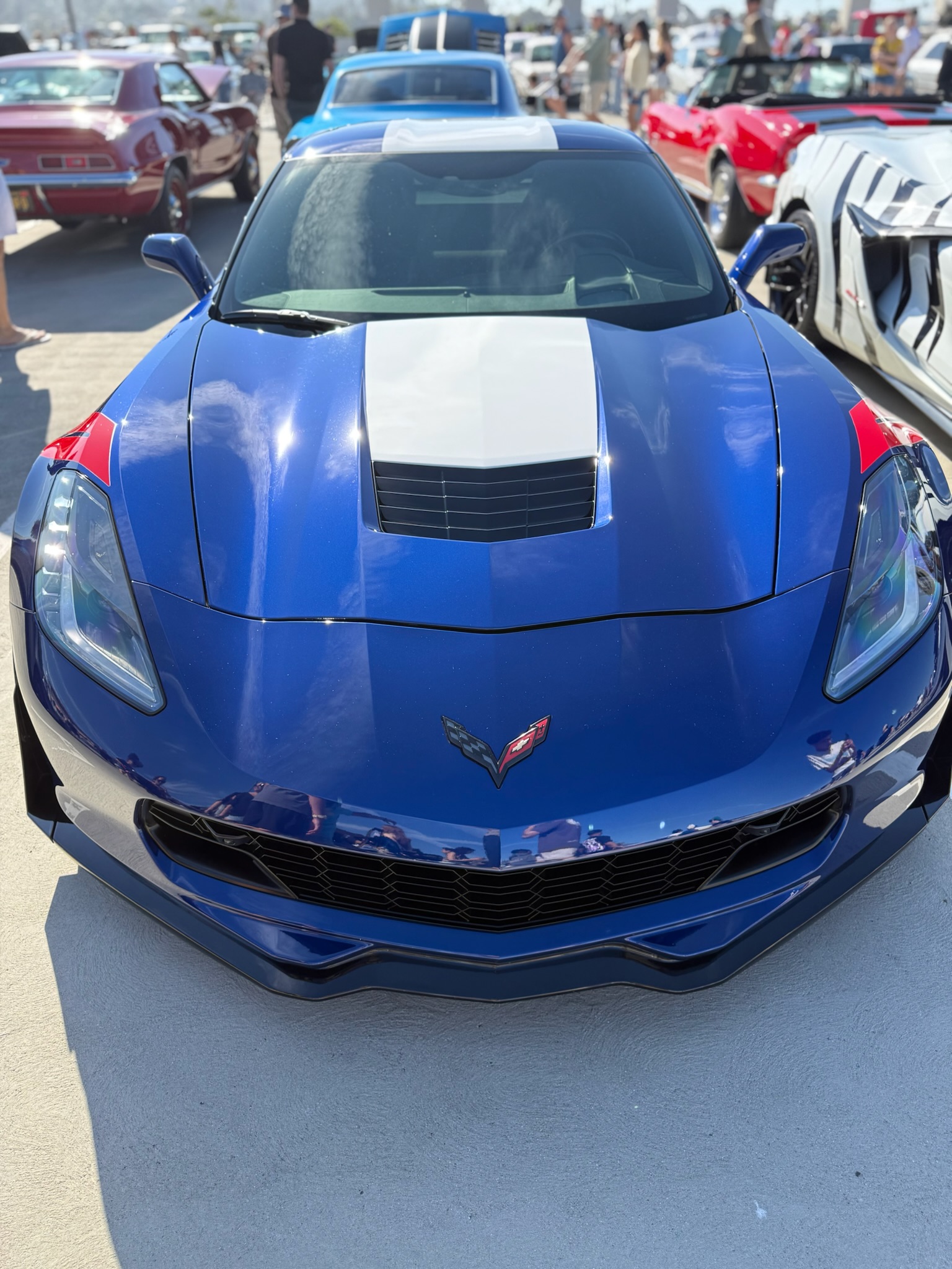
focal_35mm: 24
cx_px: 476
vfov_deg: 71.6
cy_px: 634
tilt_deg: -31.2
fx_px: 880
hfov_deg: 56.8
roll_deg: -0.8
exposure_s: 1/920
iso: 100
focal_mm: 6.76
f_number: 1.78
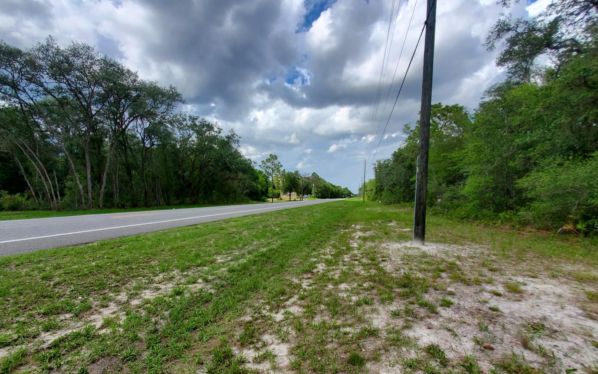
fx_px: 261
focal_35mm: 16
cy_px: 227
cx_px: 288
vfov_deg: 70.4
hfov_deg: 97.8
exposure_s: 1/1182
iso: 50
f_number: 2.2
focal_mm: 1.8
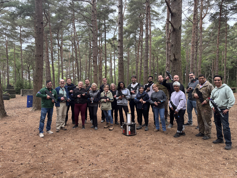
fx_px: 178
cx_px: 118
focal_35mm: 26
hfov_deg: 67.3
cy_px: 89
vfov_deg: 53.1
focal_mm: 5.96
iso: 80
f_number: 1.6
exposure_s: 1/121
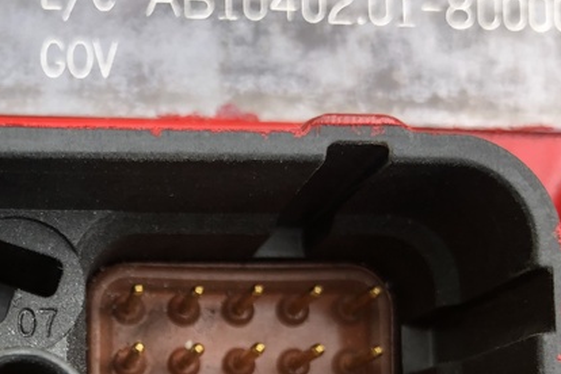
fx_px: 1122
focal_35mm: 72
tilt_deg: -84.4
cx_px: 20
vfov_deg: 18.1
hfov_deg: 26.8
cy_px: 428
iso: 40
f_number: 1.8
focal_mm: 4
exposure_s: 1/120
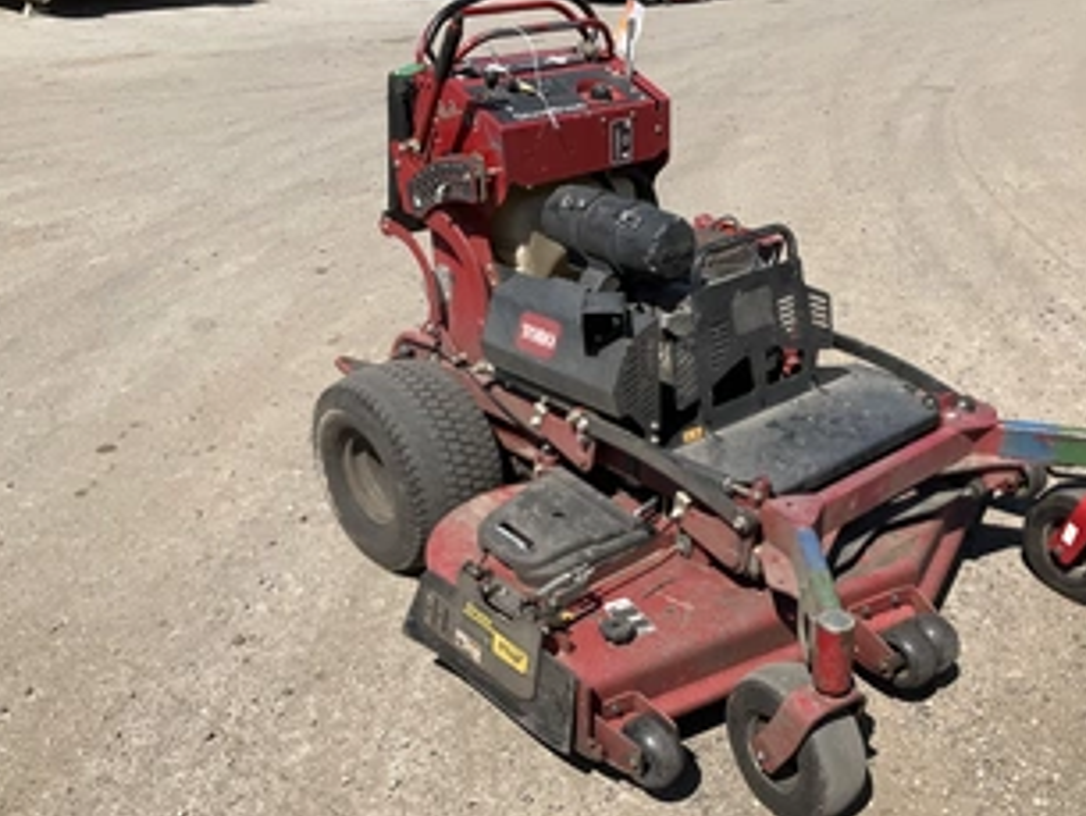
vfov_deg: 37.7
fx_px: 1193
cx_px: 634
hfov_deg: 48.8
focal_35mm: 38
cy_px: 470
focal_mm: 3
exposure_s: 1/1984
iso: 25
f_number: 1.8
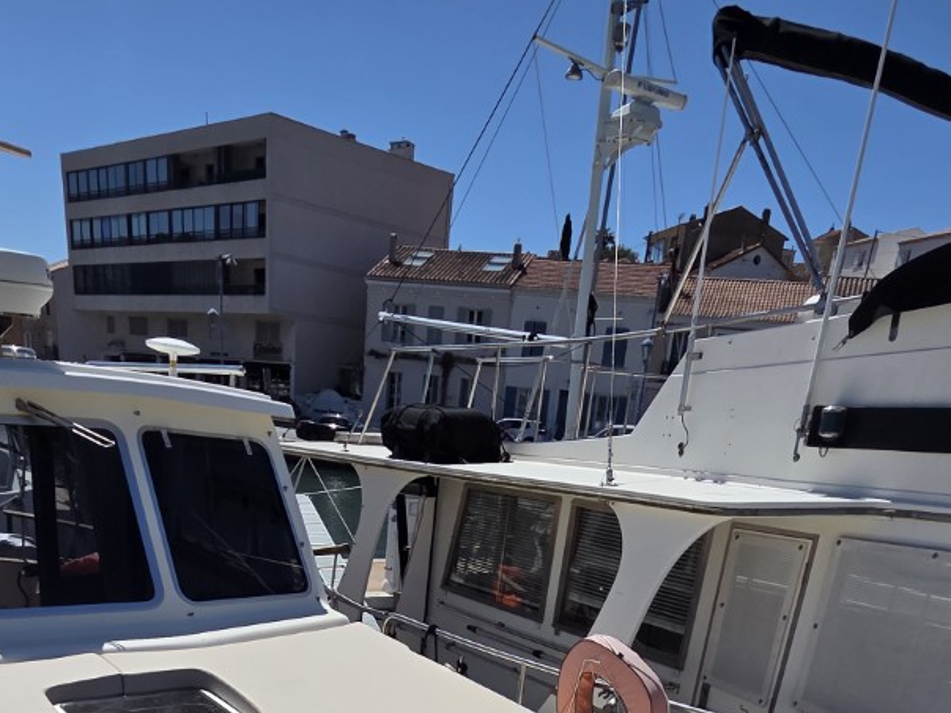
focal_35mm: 31
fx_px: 852
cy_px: 848
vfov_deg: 35.9
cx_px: 431
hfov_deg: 58.3
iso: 50
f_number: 2.2
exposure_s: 1/5883
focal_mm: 2.2
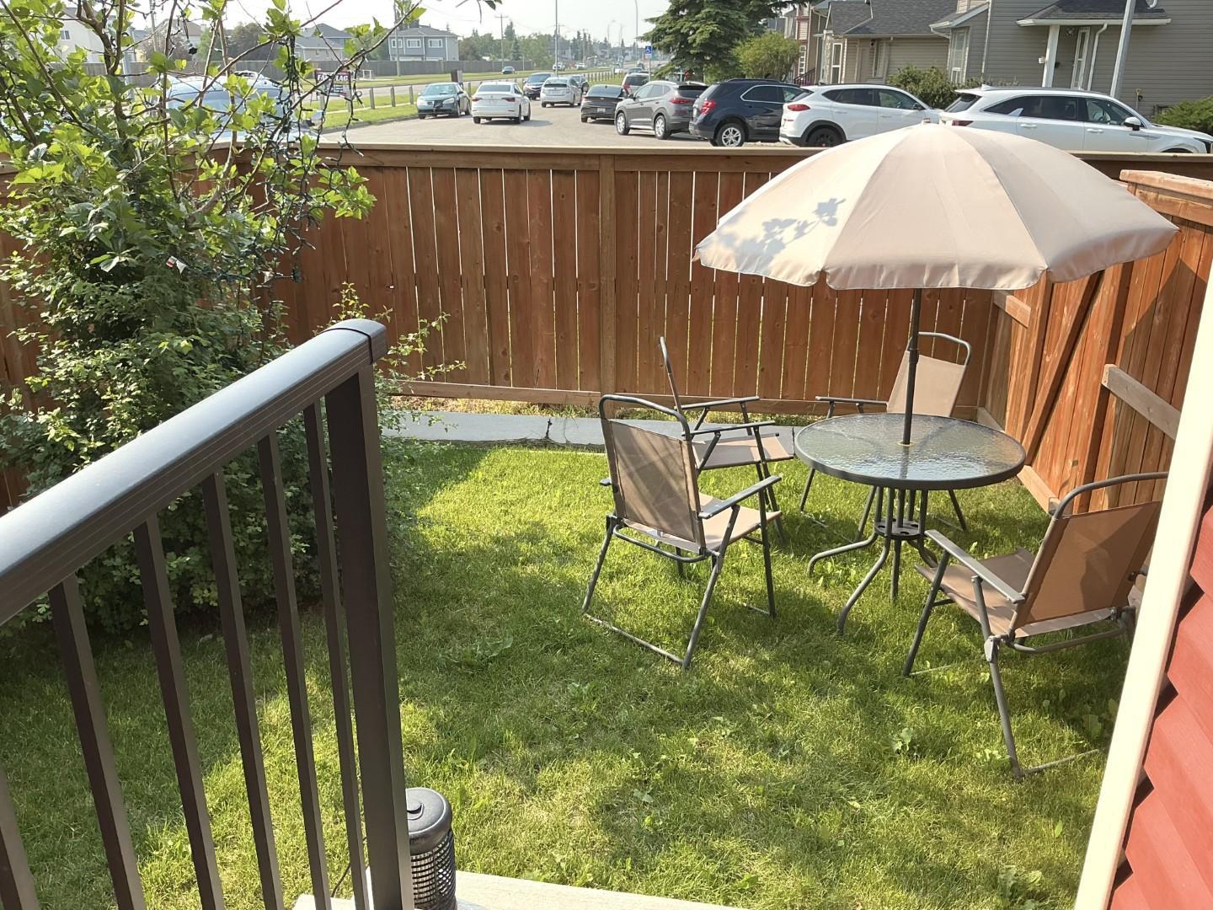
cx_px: 606
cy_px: 455
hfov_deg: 61.7
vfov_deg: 48.2
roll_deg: +0.1
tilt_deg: -21.4
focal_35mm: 29
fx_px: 1016
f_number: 1.8
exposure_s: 1/509
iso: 25
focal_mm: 3
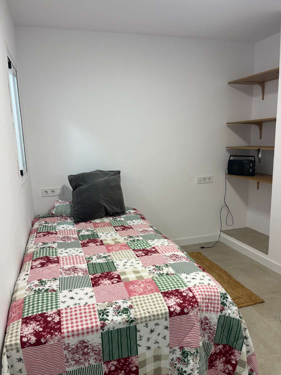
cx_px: 140
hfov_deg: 53.1
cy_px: 188
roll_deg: +1.4
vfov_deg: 67.3
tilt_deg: -9.7
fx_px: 281
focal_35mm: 26
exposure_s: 1/100
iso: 100
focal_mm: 5.1
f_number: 1.6
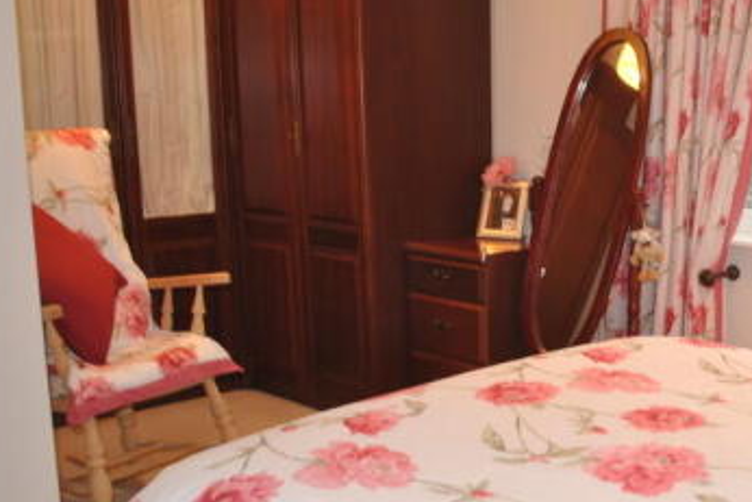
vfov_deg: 26.2
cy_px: 371
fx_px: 1066
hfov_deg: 37.4
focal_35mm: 51
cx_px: 612
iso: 100
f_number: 3.5
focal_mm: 18
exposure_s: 1/5
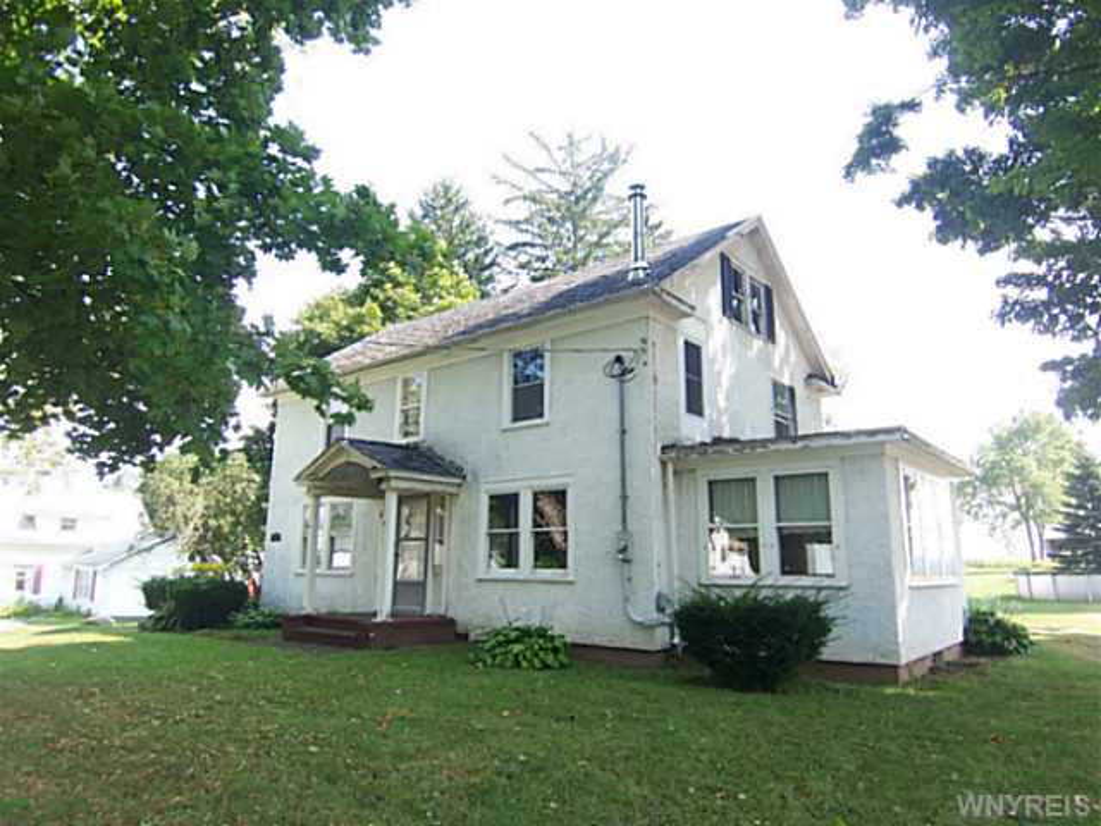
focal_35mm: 23
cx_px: 550
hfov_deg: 73.9
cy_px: 413
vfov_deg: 58.9
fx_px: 732
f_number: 2.8
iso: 64
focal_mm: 3.8
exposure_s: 1/125
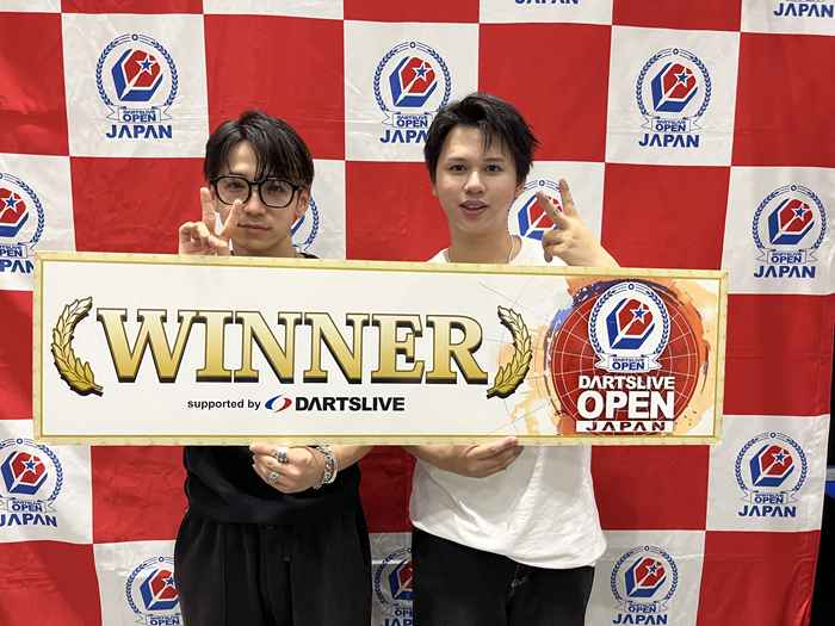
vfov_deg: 53.1
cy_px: 313
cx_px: 418
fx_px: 627
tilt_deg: -9.9
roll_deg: -1.1
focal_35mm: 26
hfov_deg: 67.3
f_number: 1.6
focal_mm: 5.1
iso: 250
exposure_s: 1/60
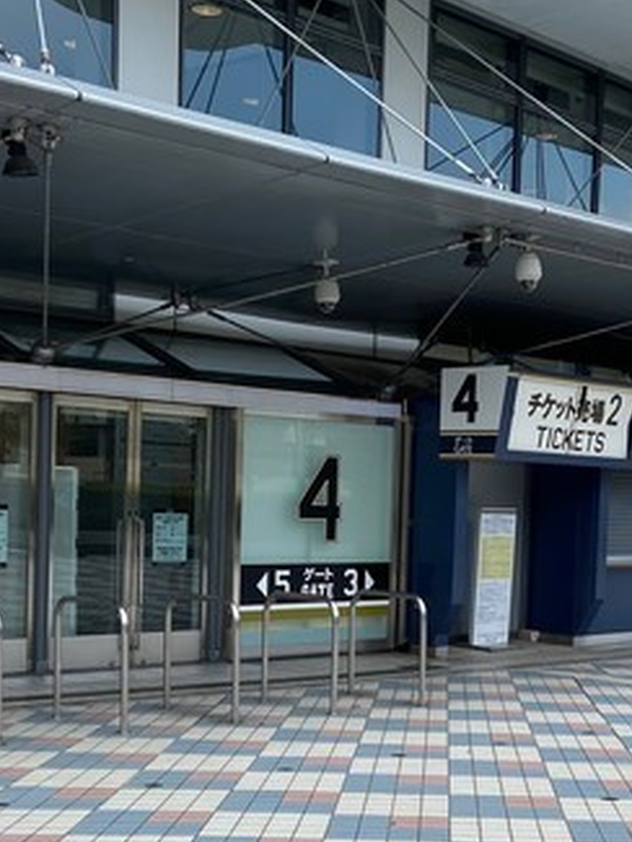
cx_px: 490
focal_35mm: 64
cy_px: 586
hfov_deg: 22.7
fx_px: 1557
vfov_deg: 30.0
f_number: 1.8
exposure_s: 1/1274
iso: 32
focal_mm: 4.25
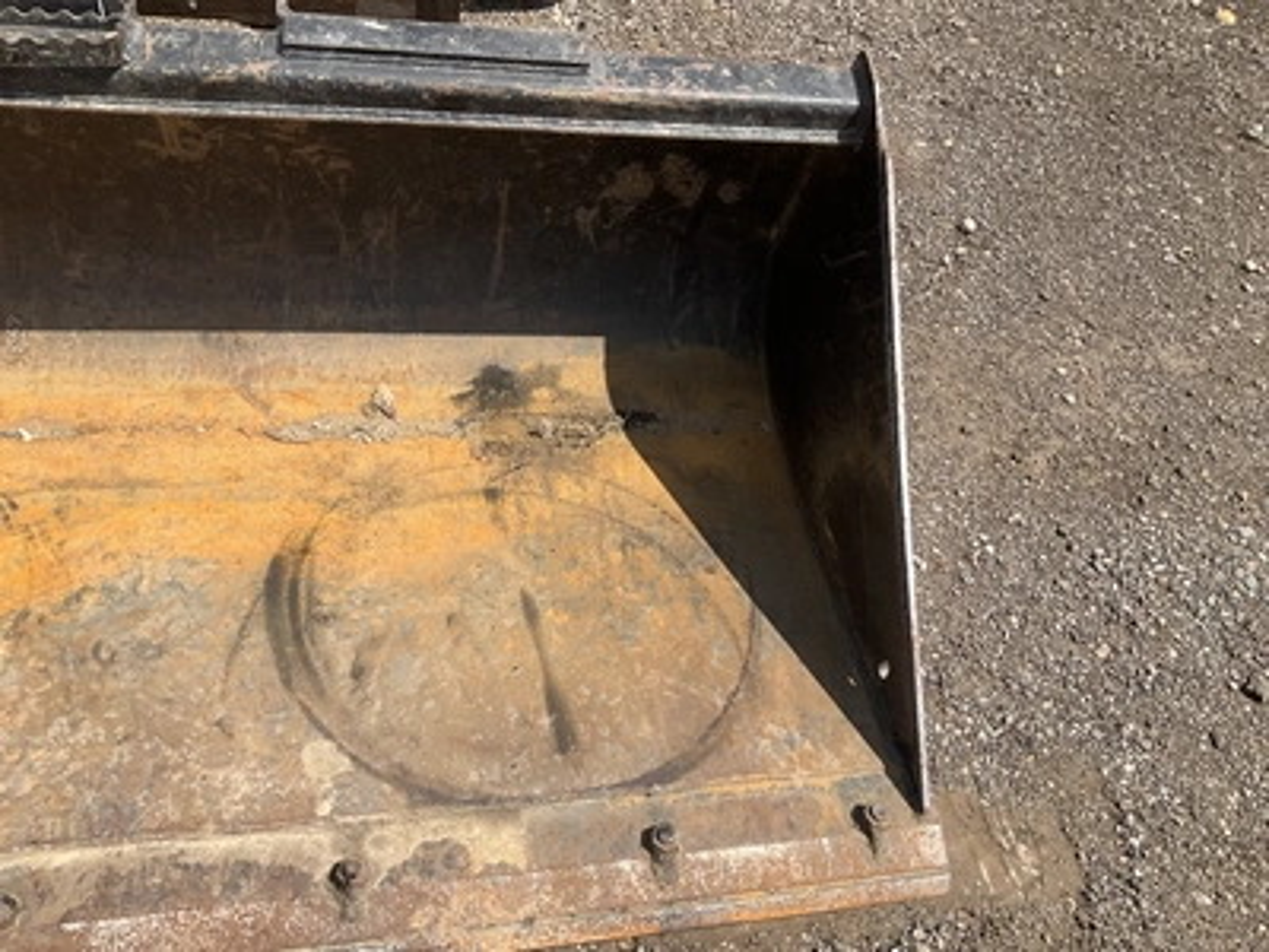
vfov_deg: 48.2
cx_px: 634
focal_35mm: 29
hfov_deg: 61.7
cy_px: 476
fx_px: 1063
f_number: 1.8
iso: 25
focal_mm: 3
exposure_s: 1/1534
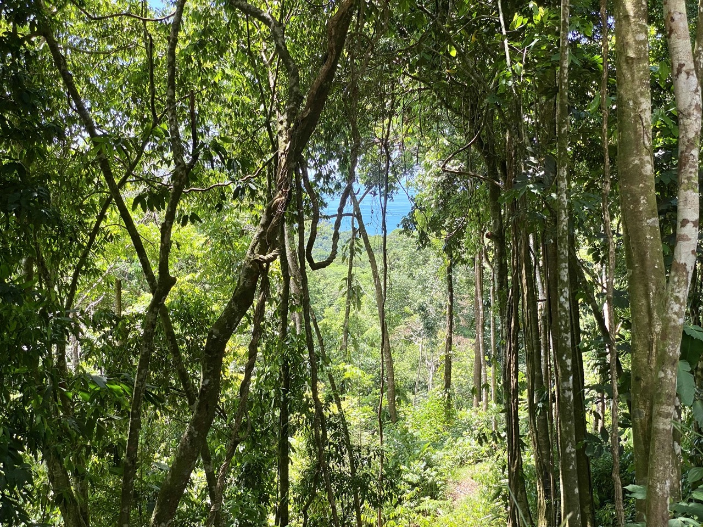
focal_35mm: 52
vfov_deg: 28.0
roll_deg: -0.1
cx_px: 352
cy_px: 264
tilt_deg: -5.5
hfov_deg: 36.8
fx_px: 1056
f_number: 2
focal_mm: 6
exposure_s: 1/195
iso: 20
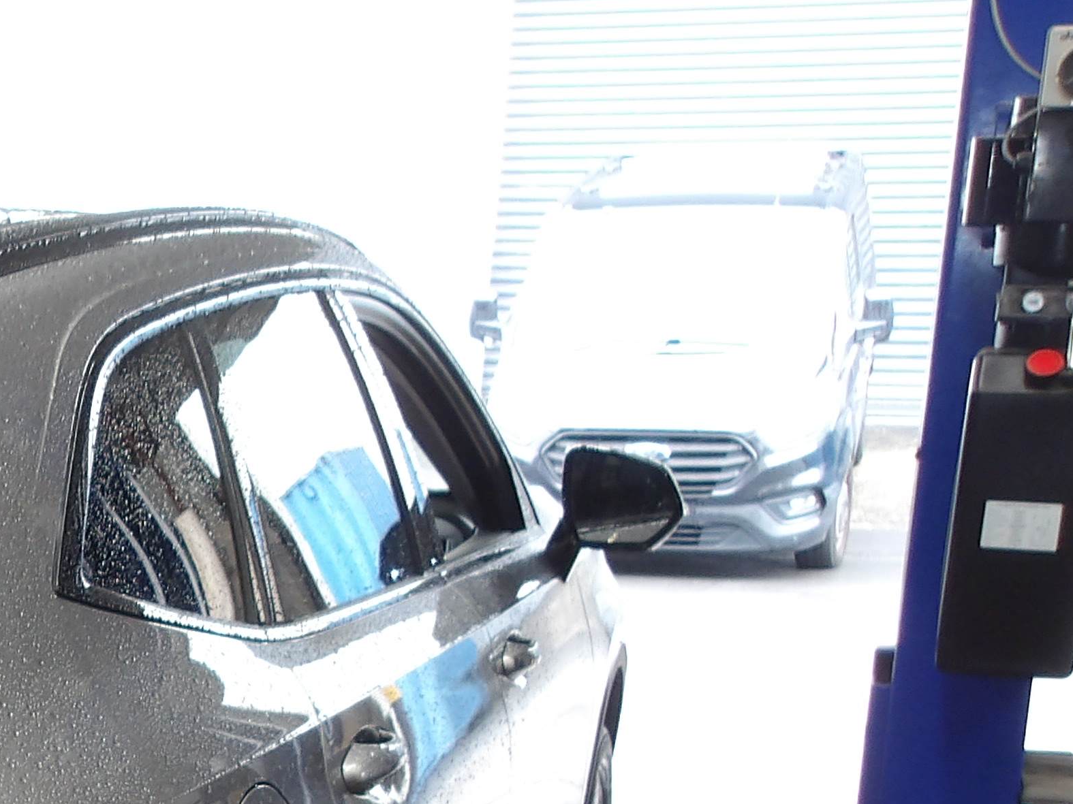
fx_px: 2449
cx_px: -320
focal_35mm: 79
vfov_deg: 17.8
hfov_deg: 22.2
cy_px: 942
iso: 135
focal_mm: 4.9
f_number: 3
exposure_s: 1/30
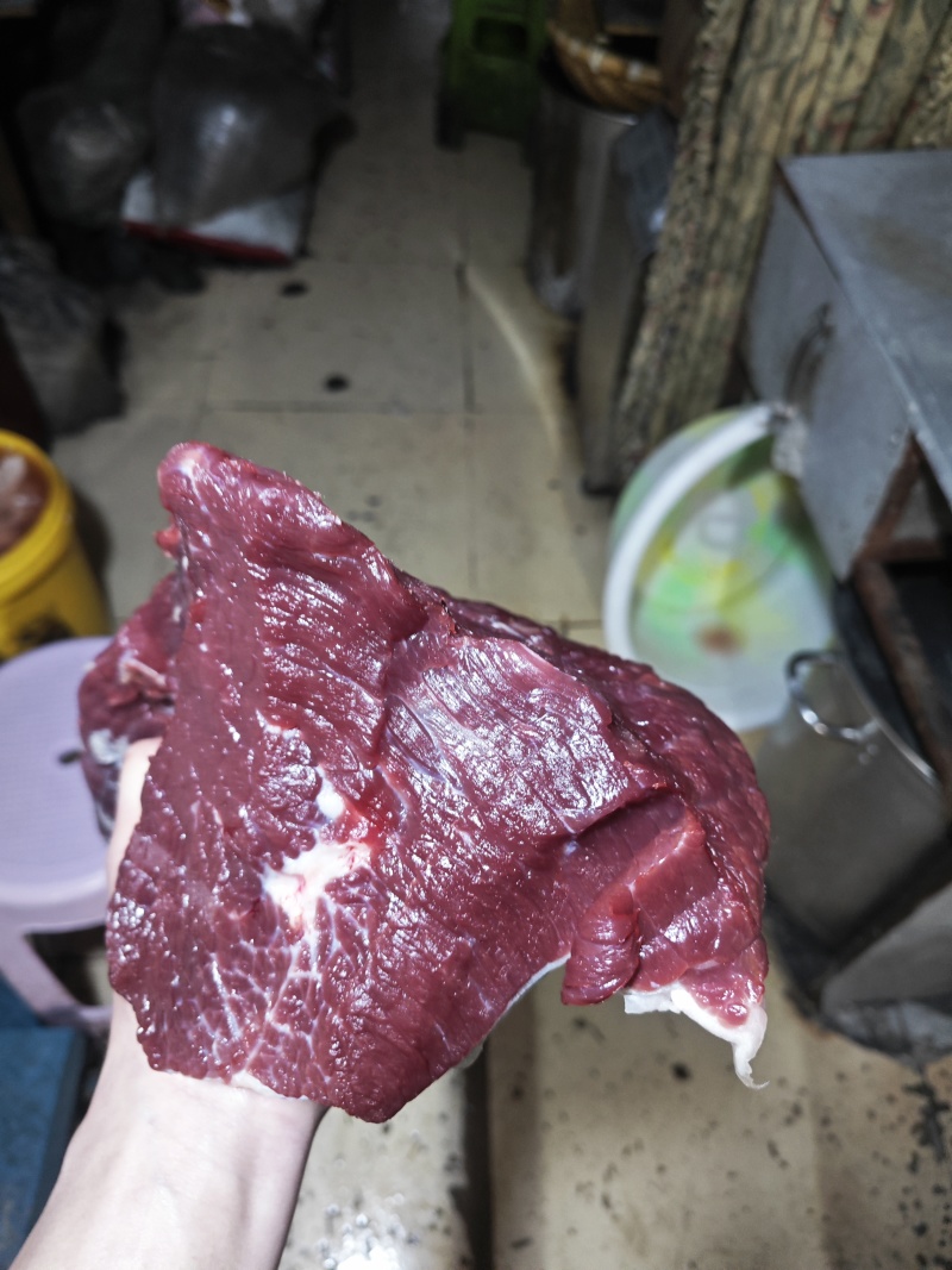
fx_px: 844
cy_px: 635
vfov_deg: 73.9
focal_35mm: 23
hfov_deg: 58.9
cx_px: 476
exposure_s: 1/25
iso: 640
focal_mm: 5.43
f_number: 1.8
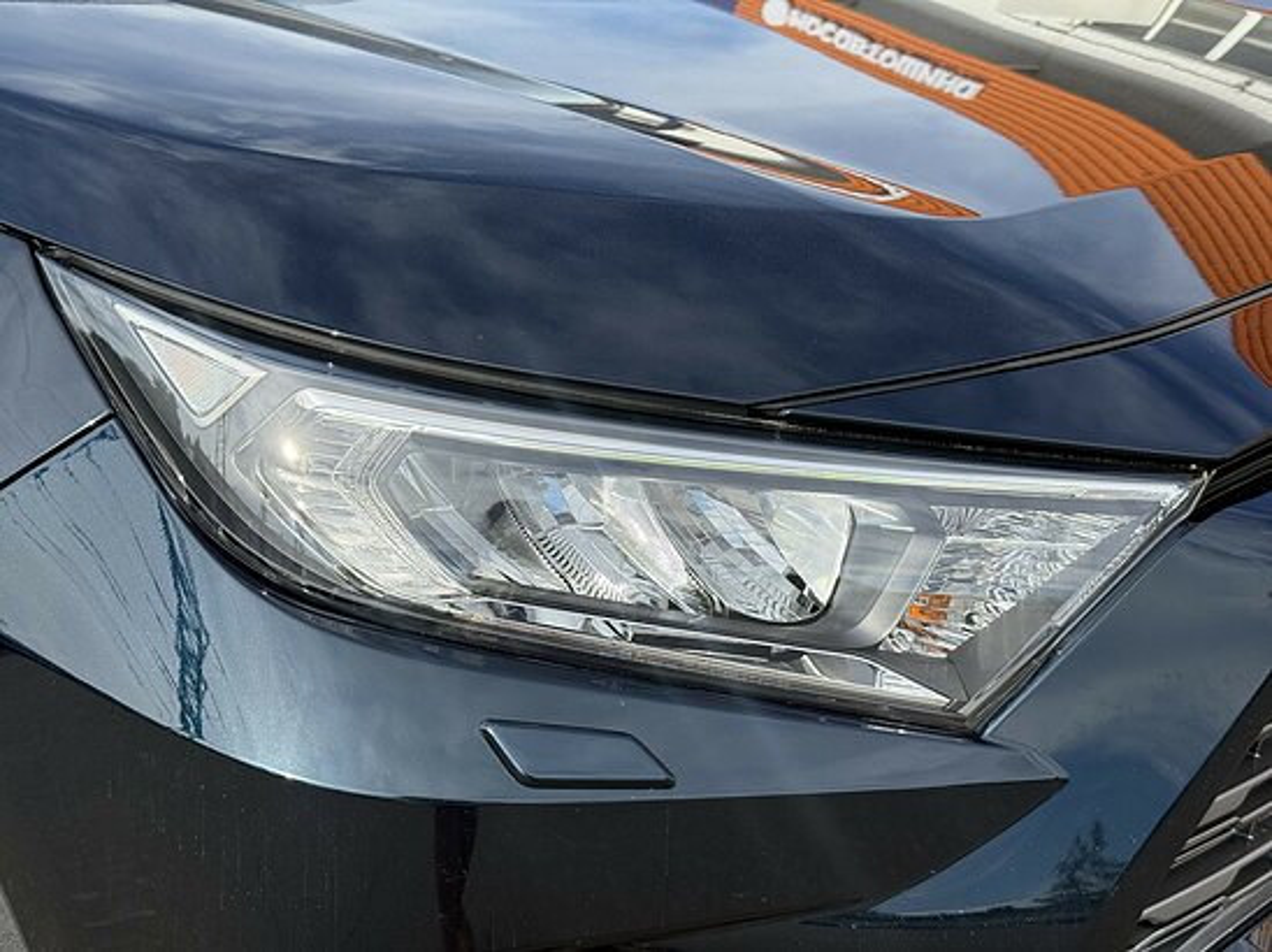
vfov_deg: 30.2
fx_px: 1762
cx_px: 636
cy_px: 476
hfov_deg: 39.7
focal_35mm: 48
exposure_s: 1/2342
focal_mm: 6.76
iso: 80
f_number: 1.78
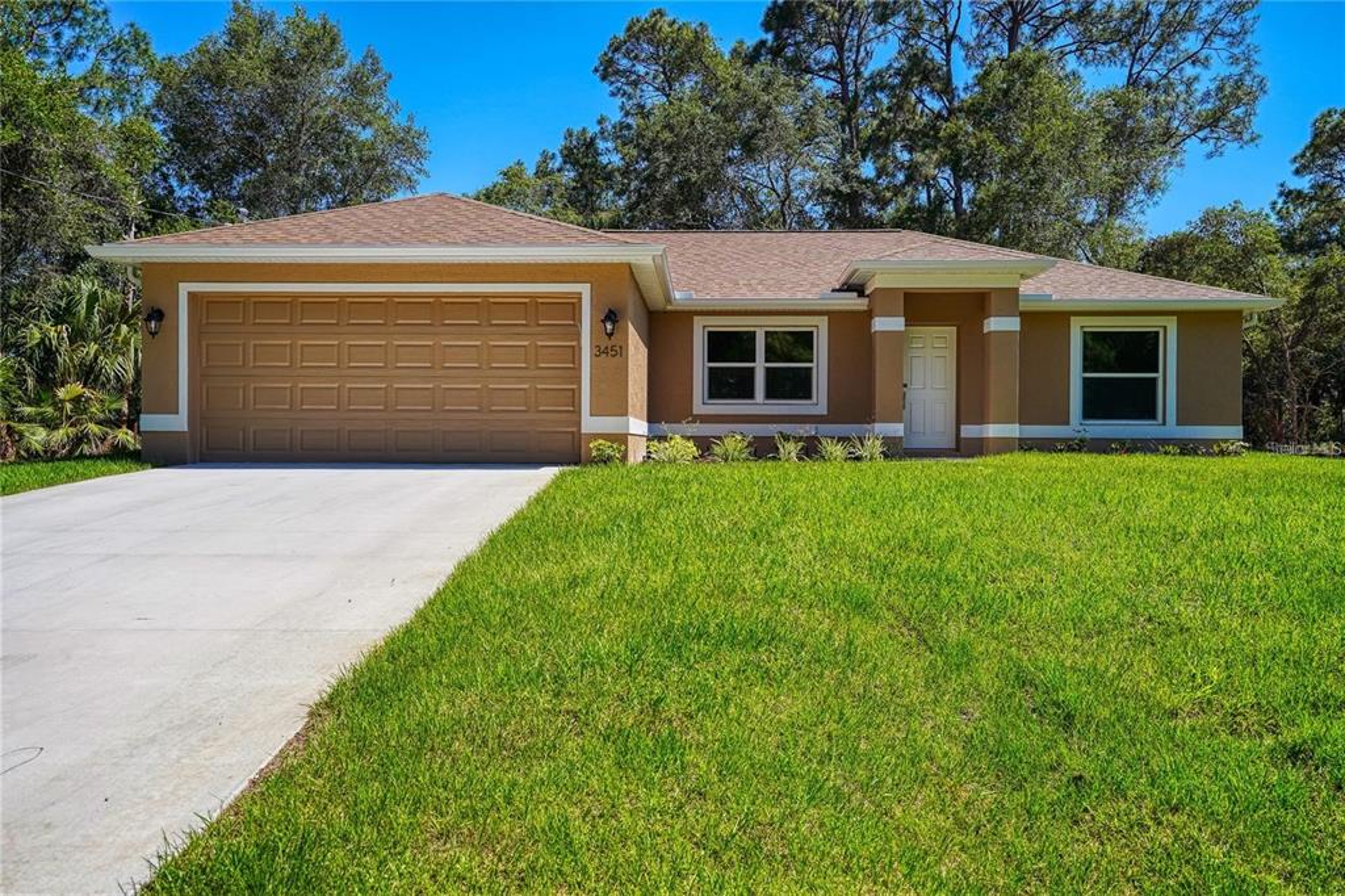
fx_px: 1120
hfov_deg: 61.9
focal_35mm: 30
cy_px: 448
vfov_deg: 43.6
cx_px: 672
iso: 125
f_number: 7.1
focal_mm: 30
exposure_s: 1/320
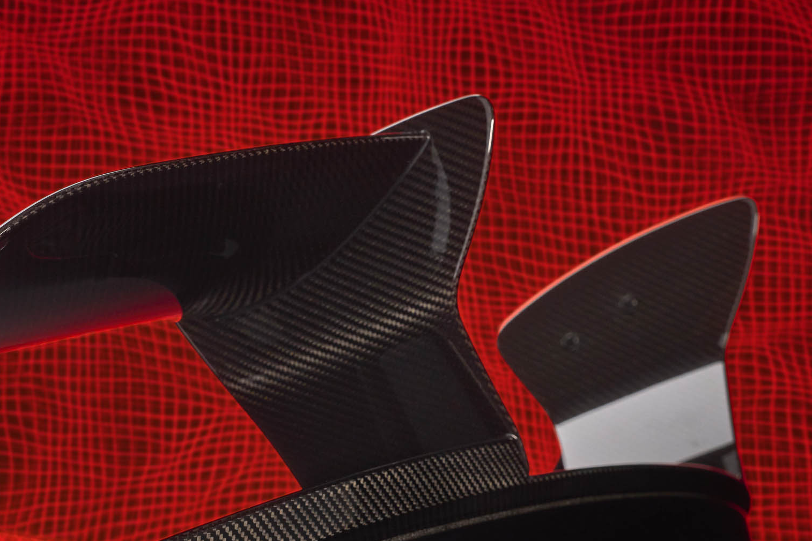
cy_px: 473
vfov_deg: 11.2
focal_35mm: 122
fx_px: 2751
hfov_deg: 16.8
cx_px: 278
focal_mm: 57
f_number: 7.1
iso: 500
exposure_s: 1/40
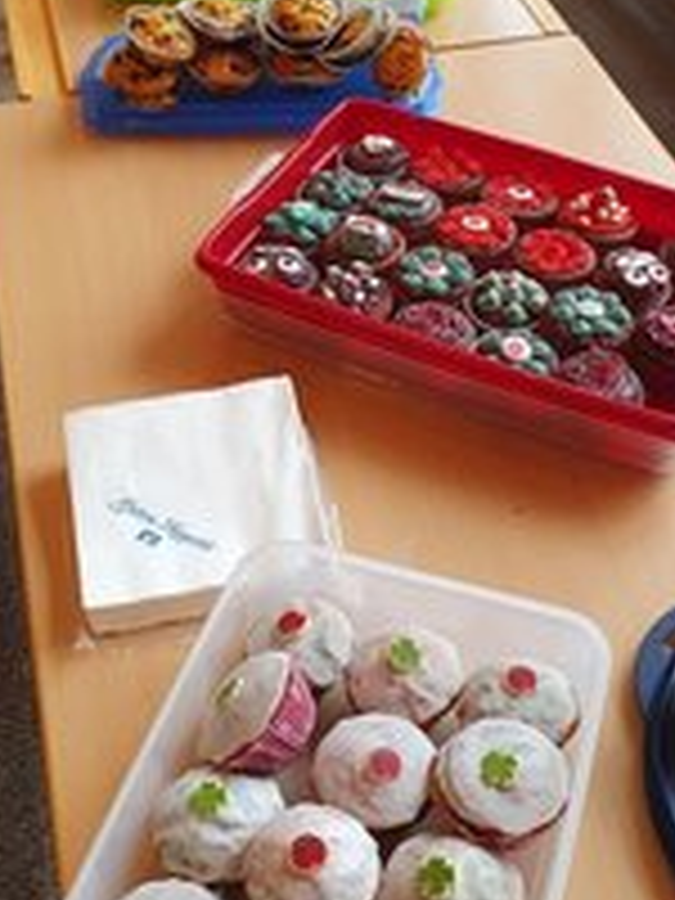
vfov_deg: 36.2
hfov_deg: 27.7
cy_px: 252
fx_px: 1352
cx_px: 490
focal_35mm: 52
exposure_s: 1/50
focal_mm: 4.32
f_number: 2.4
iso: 200
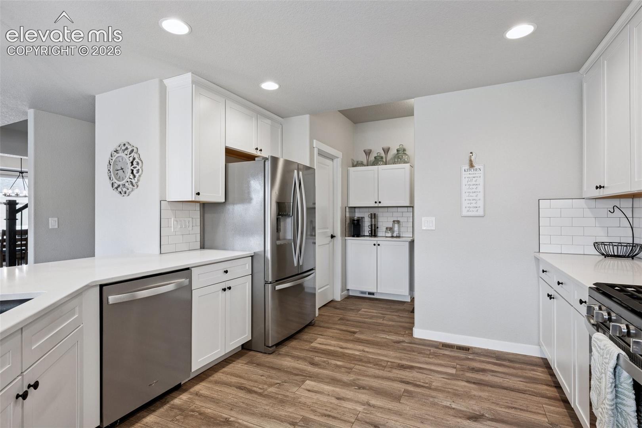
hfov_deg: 91.6
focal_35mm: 18
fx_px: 312
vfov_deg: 68.9
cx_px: 321
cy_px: 214
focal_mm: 17.5
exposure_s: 1/6
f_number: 11
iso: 800
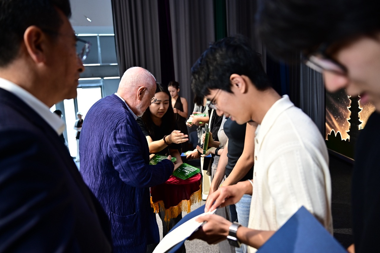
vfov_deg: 46.4
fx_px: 295
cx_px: 190
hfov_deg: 65.5
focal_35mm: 28
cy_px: 126
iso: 1000
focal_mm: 28
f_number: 2.8
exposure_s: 1/200
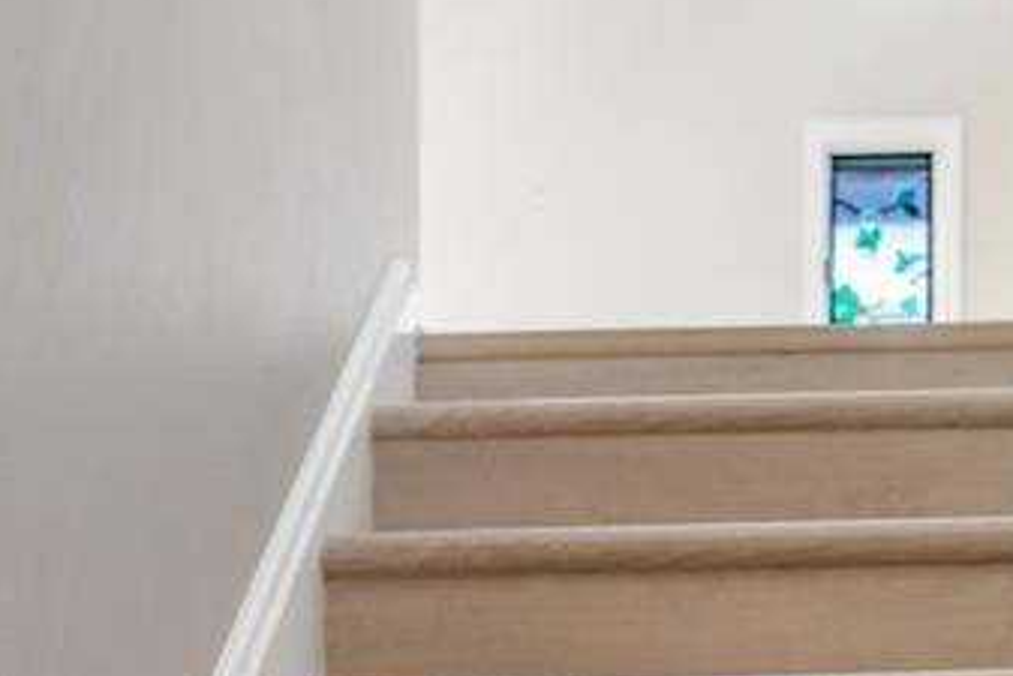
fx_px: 2393
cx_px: 761
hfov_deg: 23.7
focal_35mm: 85
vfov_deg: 14.3
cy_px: 1209
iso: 100
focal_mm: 14
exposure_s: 1/50
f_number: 4
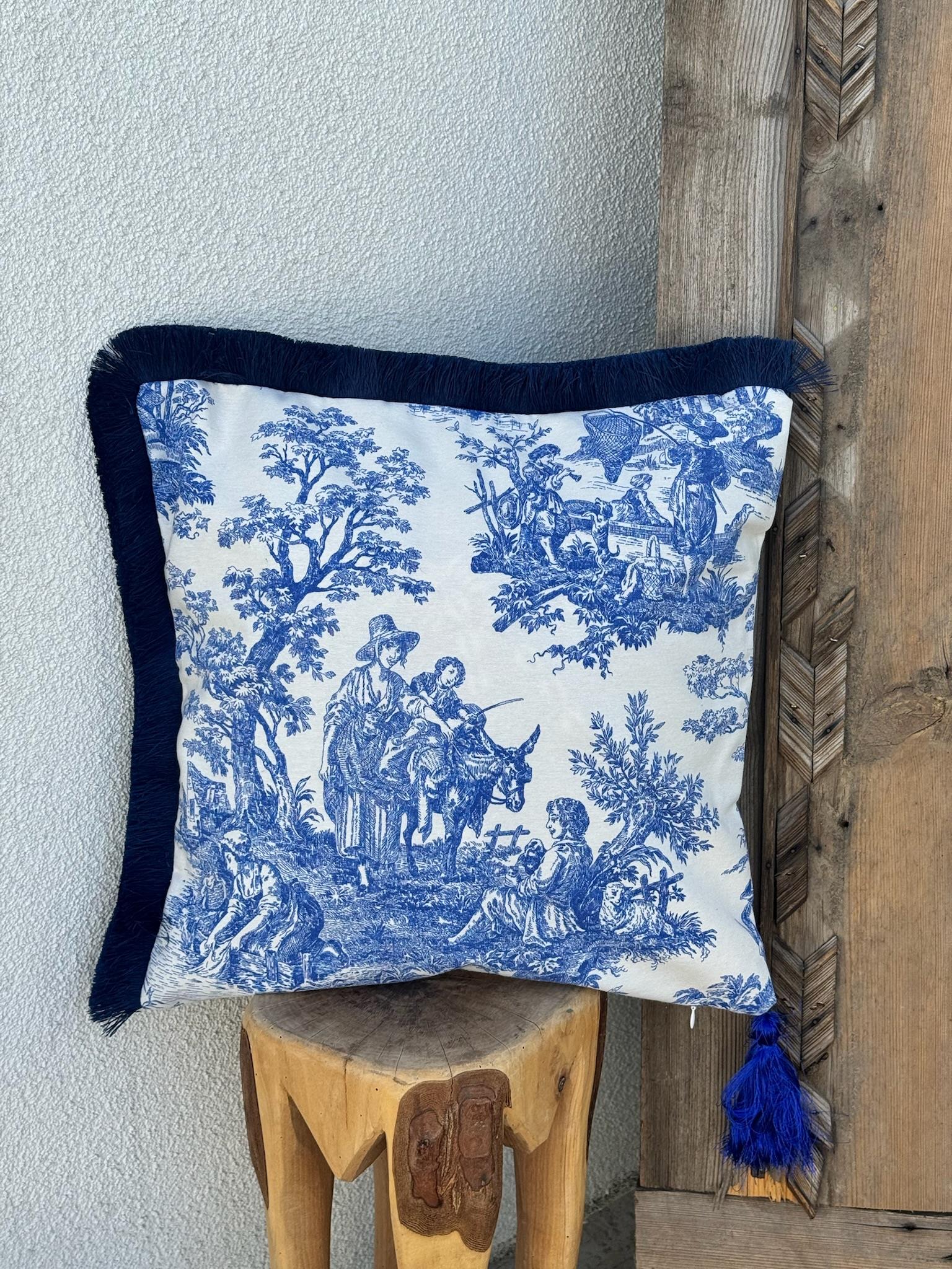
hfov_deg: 30.3
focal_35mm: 48
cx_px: 476
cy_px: 634
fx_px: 1760
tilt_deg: -20.3
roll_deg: +0.3
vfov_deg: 39.7
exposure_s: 1/1427
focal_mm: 6.76
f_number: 1.78
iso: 64
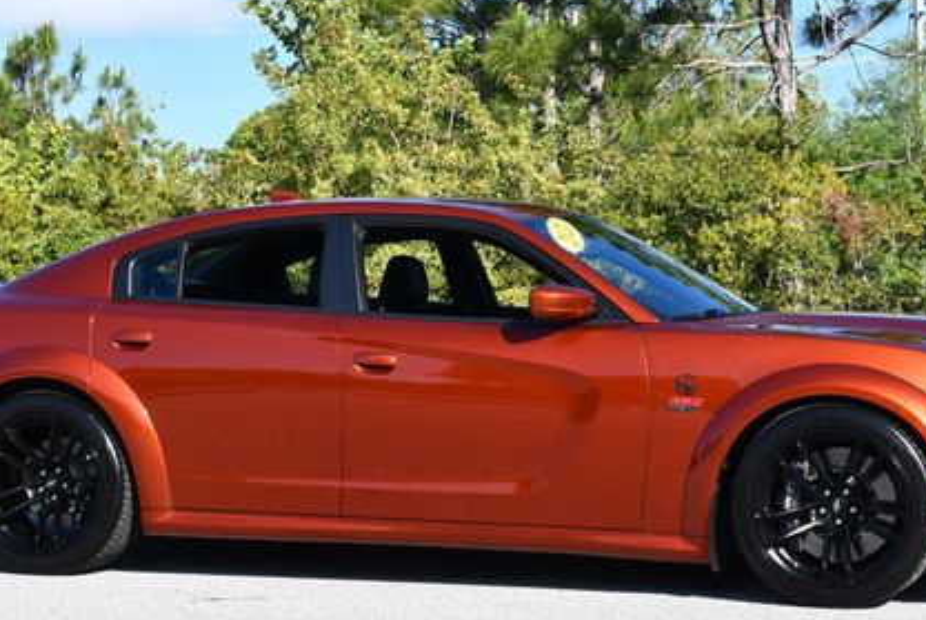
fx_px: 2369
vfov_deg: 14.9
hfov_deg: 22.1
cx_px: 495
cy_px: 211
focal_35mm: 92
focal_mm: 30
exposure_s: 1/250
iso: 180
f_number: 8
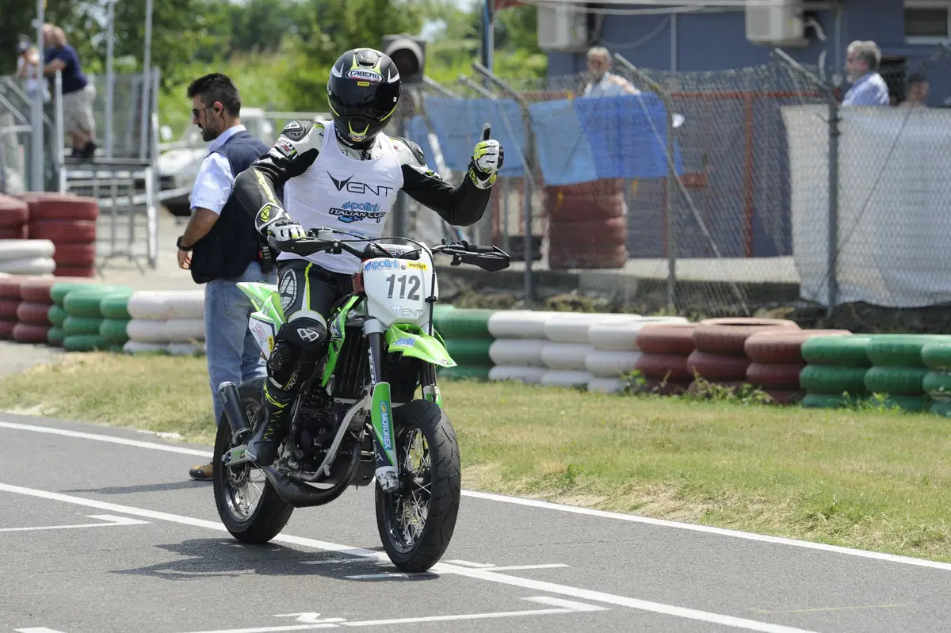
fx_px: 5149
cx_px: 476
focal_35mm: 195
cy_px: 316
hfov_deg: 10.6
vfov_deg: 7.0
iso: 200
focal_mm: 195
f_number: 6.3
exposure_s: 1/500
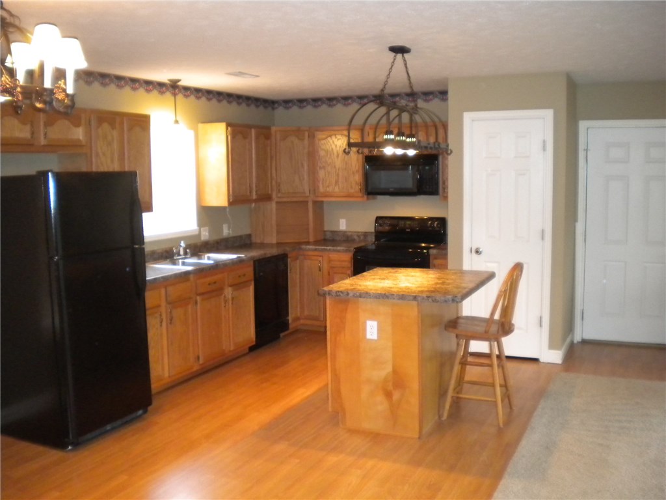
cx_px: 333
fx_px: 673
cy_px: 250
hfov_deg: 52.6
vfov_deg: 40.7
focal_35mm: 35
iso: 460
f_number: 3.1
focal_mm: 6.3
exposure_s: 1/30
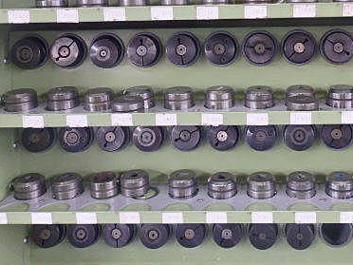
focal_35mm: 43
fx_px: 438
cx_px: 250
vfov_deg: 32.5
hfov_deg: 42.9
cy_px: 47
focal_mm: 4.5
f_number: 3
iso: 500
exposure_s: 1/30
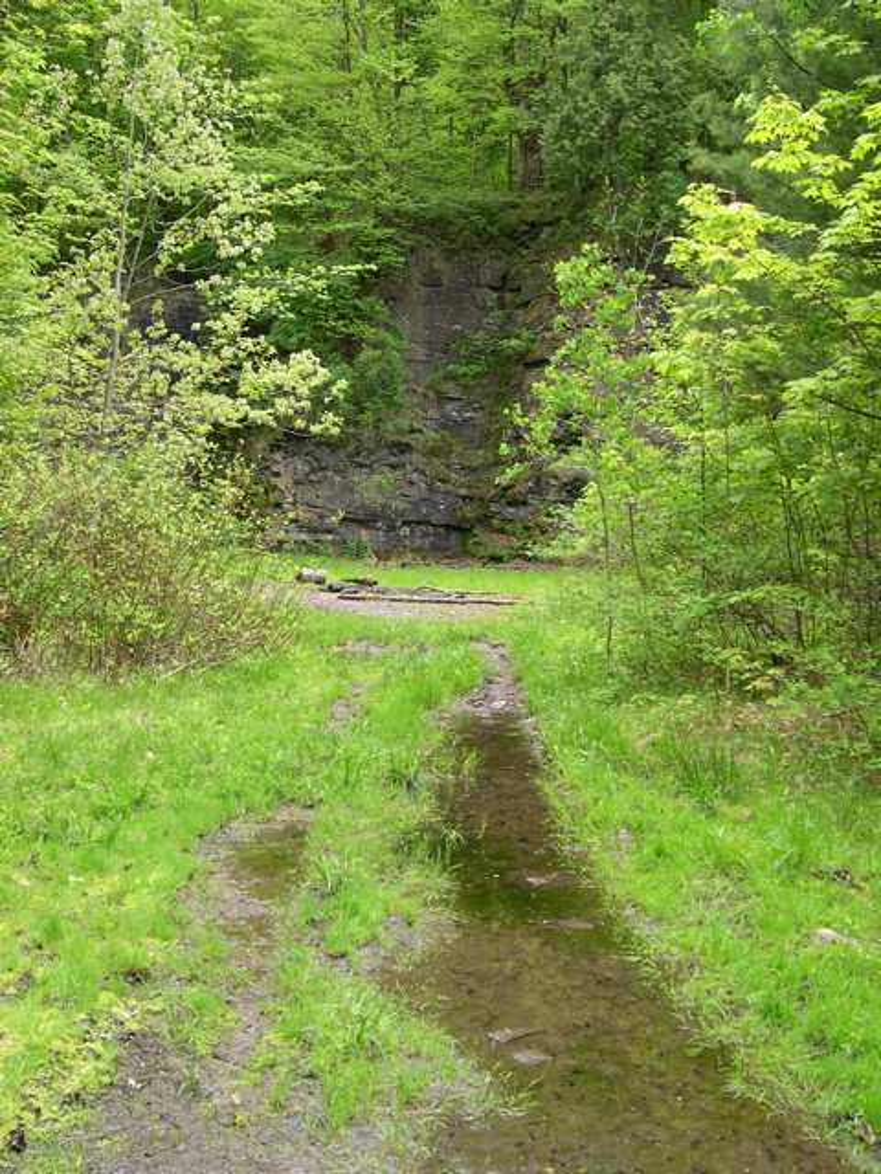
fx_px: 1290
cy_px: 587
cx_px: 440
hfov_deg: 37.7
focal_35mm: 38
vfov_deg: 49.0
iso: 100
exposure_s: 1/127
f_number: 2.8
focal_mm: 8
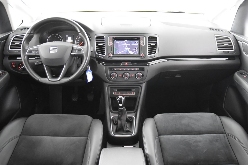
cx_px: 124
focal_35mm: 26
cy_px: 82
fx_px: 176
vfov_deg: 50.4
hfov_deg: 70.4
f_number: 2.8
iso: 6400
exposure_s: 1/25
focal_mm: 17
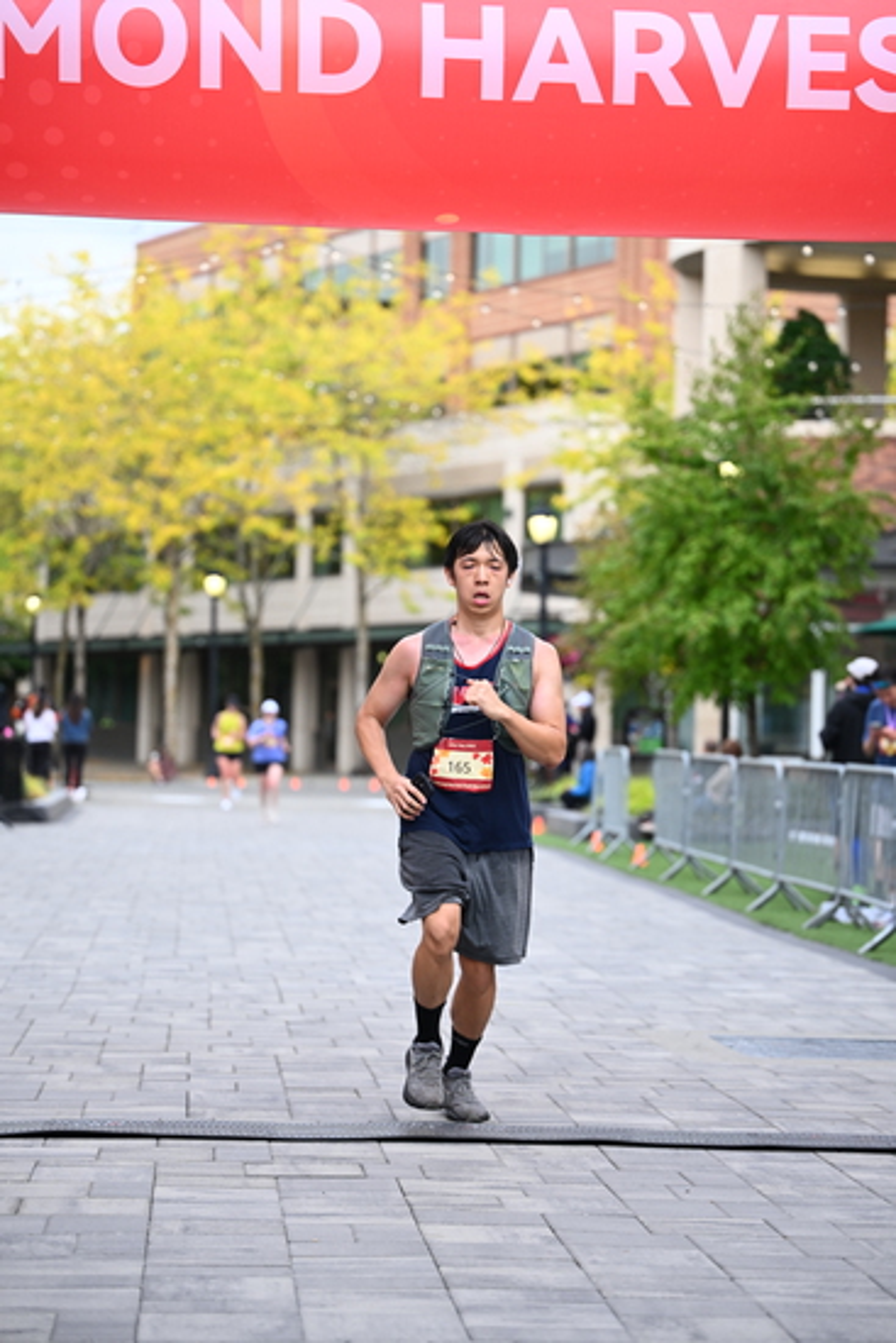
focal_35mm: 95
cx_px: 448
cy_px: 672
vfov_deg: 21.5
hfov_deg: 14.4
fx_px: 3544
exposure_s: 1/1600
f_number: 2.8
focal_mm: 95
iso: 640
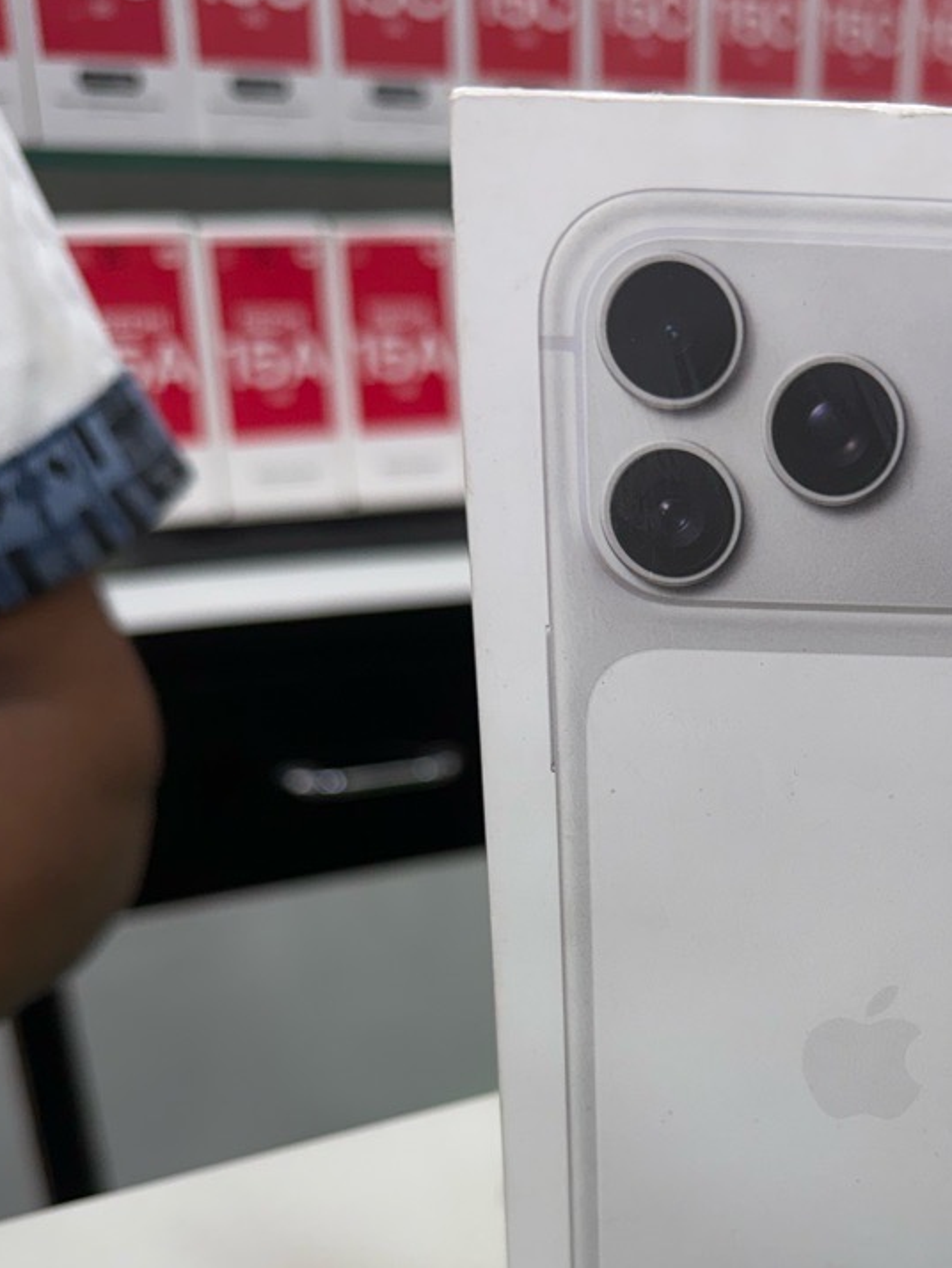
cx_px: 829
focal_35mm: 43
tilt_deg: -23.9
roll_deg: -2.9
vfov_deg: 41.9
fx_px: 1576
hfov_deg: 32.2
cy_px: 1016
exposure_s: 1/100
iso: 64
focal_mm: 6.76
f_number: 1.78
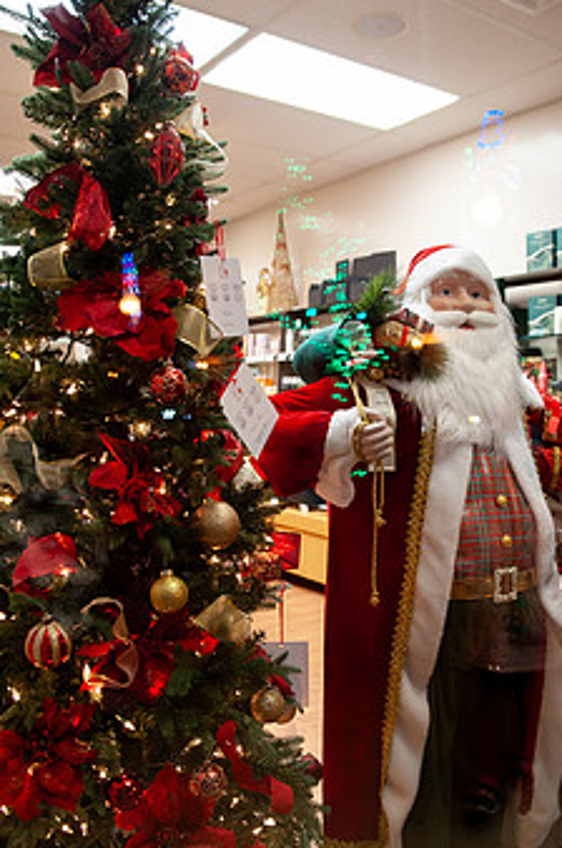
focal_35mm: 32
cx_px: 307
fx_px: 752
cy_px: 474
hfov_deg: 40.9
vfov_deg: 58.6
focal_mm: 24
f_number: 3.5
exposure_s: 1/125
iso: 1250
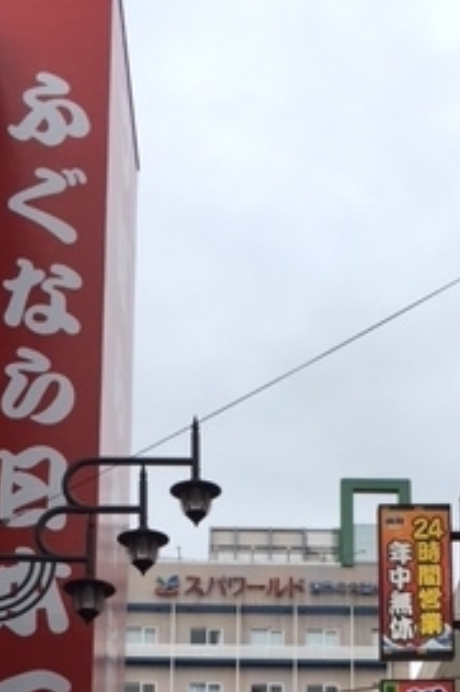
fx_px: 1362
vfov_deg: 26.3
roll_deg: -0.4
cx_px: 274
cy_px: 761
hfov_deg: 19.1
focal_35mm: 71
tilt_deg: +11.2
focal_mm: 4.15
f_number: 2.2
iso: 25
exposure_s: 1/785
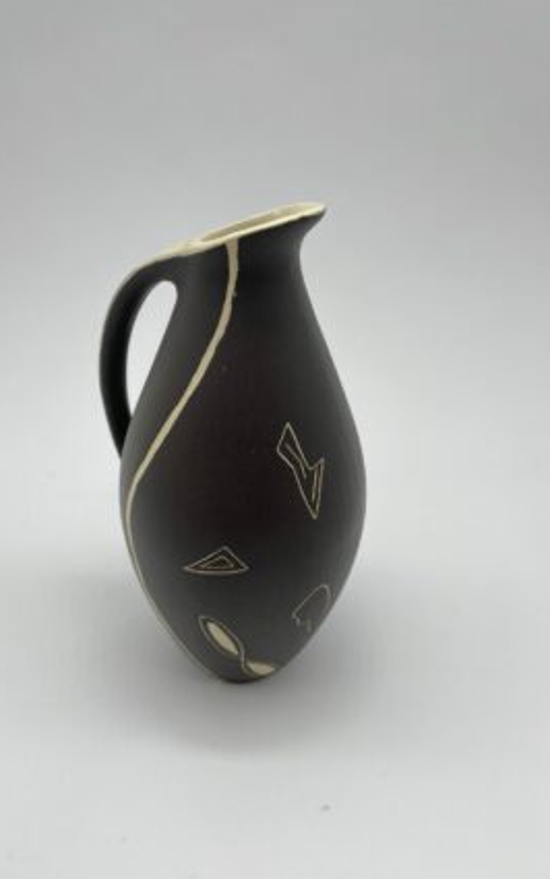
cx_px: 242
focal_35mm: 28
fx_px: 671
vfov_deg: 66.4
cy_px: 436
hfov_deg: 44.5
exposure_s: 1/449
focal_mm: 4.2
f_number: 1.6
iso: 50
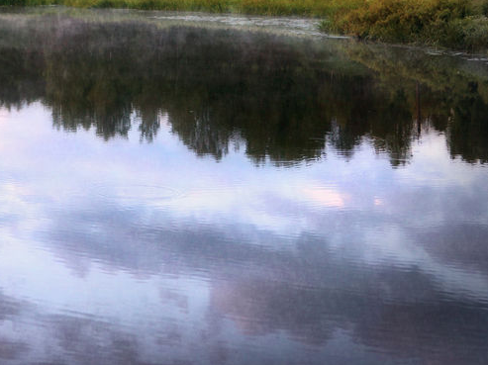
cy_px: 72
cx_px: 53
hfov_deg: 24.1
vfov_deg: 18.5
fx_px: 1113
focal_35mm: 79
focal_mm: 30
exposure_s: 1/60
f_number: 4.5
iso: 200
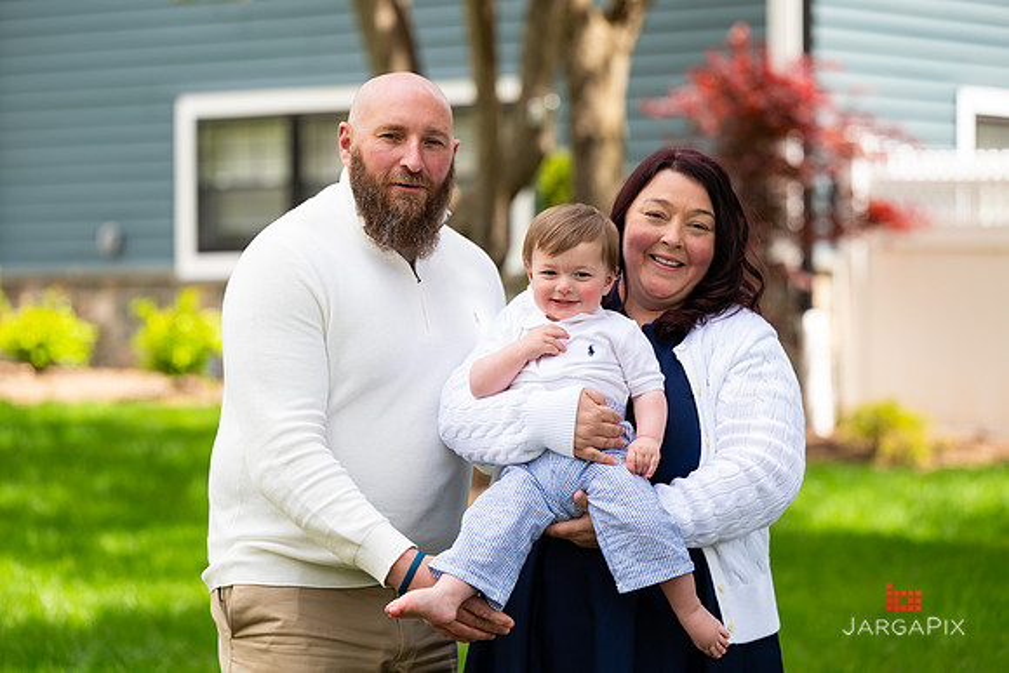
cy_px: 320
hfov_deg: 15.2
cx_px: 507
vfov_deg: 10.2
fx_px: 3777
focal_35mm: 135
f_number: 3.2
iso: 200
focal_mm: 120
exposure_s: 1/1000
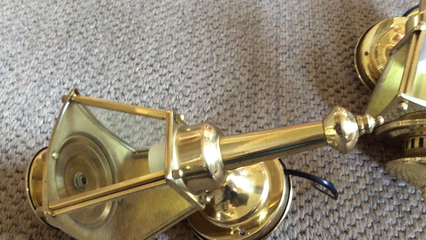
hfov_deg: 56.6
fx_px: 395
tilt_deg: -58.9
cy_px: 154
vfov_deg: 33.5
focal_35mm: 35
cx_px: 213
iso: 320
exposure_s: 1/20
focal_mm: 3.3
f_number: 2.4
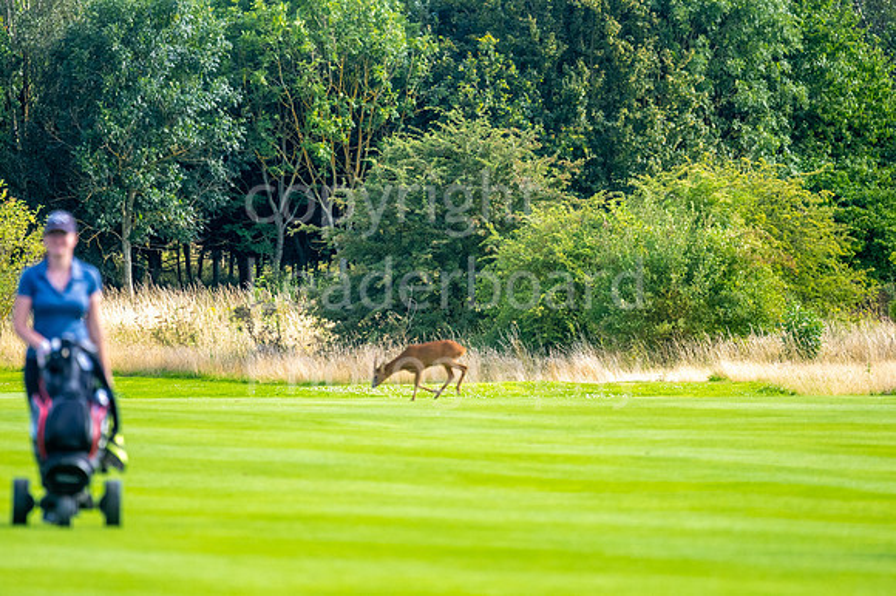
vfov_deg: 3.1
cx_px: 448
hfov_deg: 4.6
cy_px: 298
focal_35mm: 450
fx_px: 11193
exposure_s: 1/1000
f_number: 4
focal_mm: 300
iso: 200
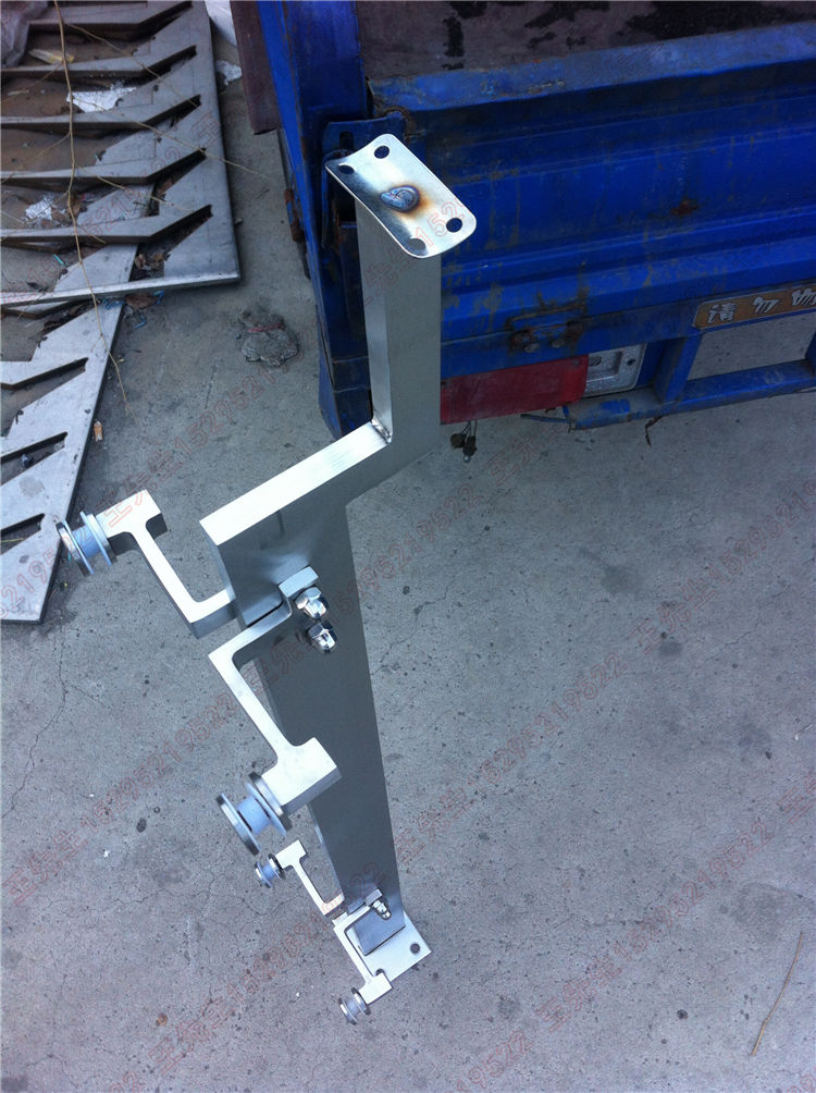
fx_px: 1103
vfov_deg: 52.7
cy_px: 546
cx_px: 408
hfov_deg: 40.6
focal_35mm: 35
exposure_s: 1/30
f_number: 2.8
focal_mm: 3.85
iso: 80
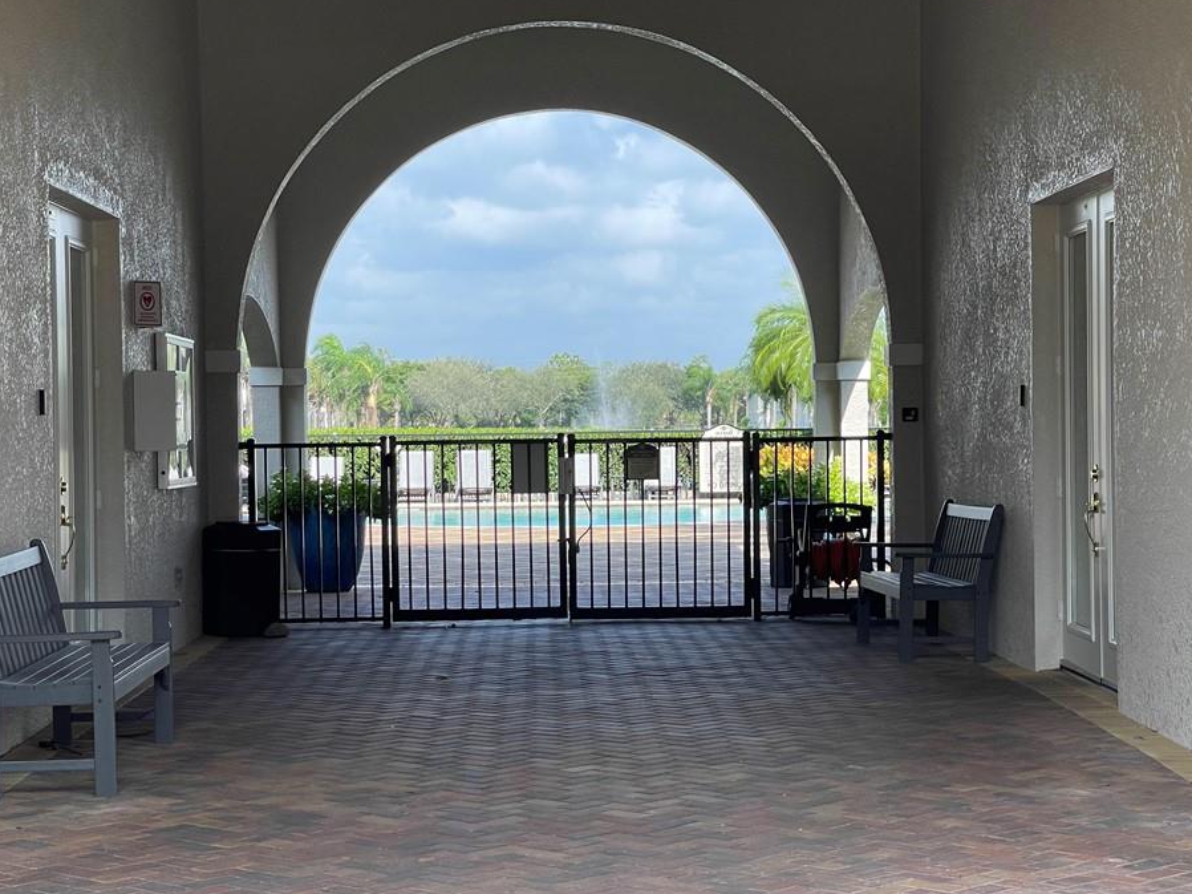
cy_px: 452
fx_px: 2513
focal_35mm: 73
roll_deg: +1.1
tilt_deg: -0.1
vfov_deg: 20.2
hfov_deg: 26.7
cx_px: 611
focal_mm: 7.5
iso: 20
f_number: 2.2
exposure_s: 1/481
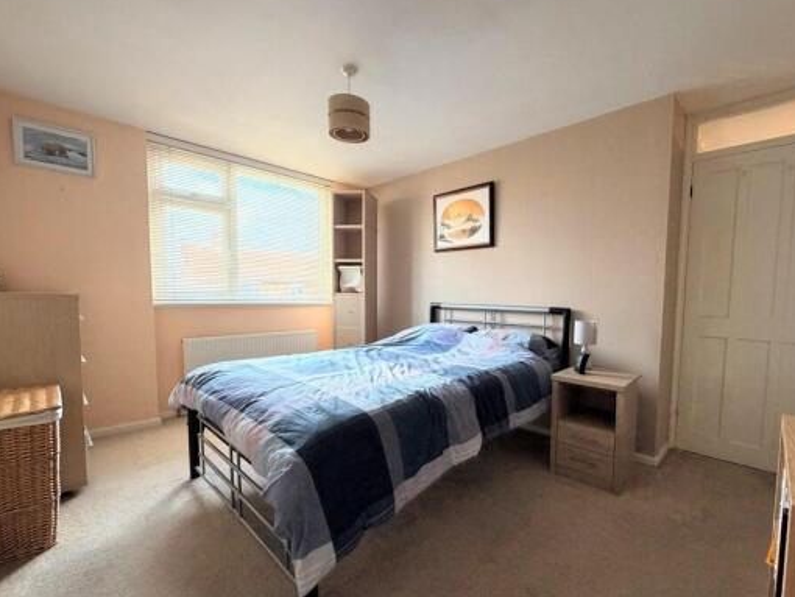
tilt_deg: -3.9
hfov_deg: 94.0
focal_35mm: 16
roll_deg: -0.5
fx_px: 368
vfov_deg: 78.1
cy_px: 317
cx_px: 448
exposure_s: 1/121
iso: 320
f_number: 2.2
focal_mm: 2.22
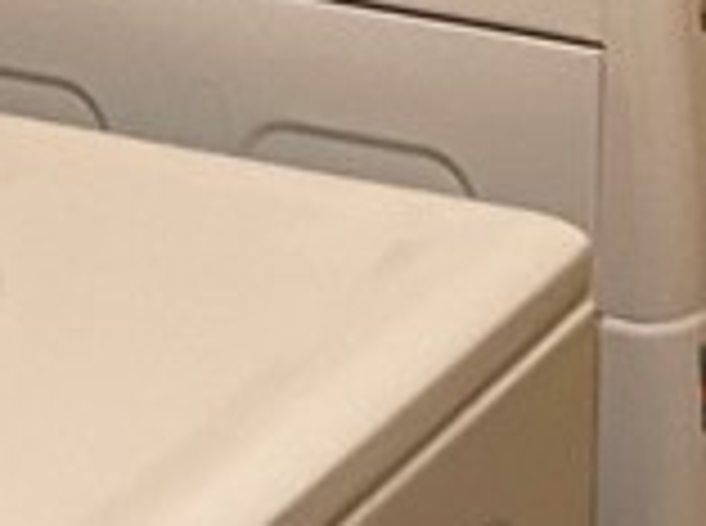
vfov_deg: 8.3
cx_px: 634
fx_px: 3459
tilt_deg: -8.4
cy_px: -535
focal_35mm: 170
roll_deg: -1.4
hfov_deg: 11.6
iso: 200
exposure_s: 1/60
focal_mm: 4.2
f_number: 1.6
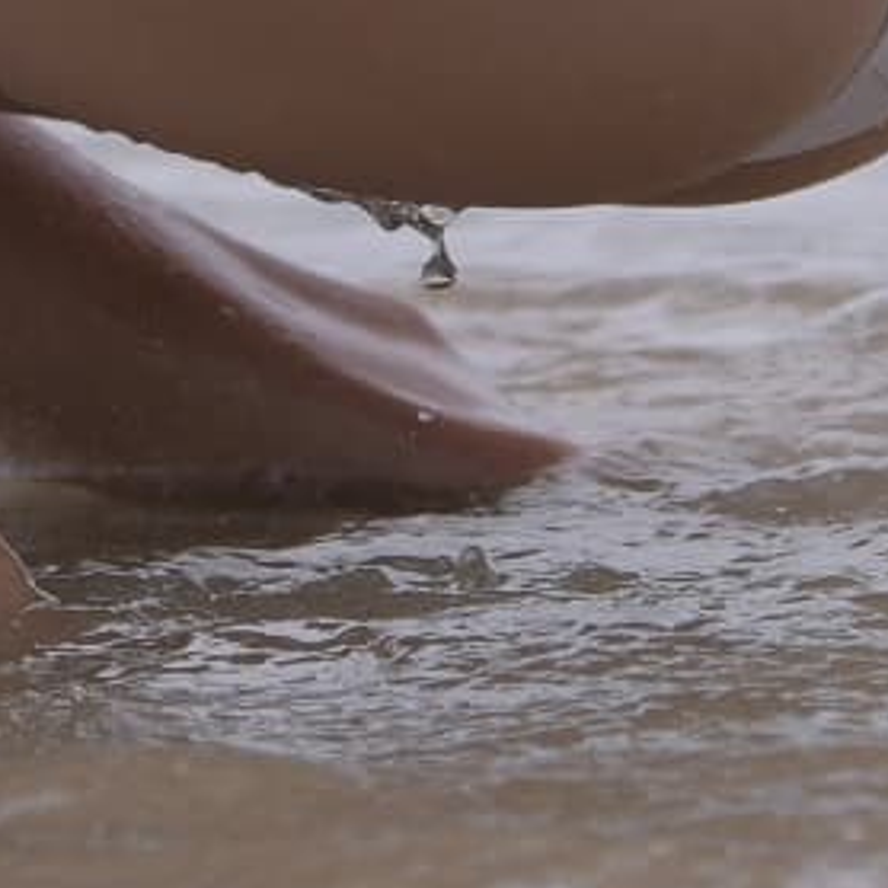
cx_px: -195
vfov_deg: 2.5
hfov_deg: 2.5
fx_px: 19939
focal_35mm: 687
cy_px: -1728
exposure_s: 1/2000
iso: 110
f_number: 4
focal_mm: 125
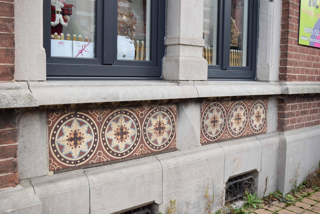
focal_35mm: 38
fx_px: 333
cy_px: 107
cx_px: 160
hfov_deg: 51.3
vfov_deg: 35.5
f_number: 5
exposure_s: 1/100
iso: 400
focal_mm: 25
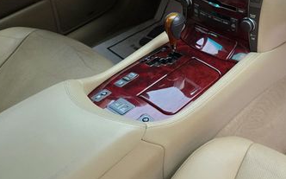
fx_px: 366
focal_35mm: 47
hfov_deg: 41.6
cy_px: 46
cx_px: 208
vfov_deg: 27.0
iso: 320
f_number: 1.7
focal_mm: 6.3
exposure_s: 1/120
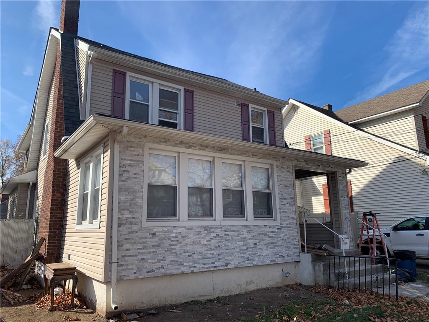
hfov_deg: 67.3
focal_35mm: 26
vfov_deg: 53.1
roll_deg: +2.6
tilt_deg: +10.6
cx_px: 214
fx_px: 322
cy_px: 161
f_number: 1.8
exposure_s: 1/1634
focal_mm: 4.25
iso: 25
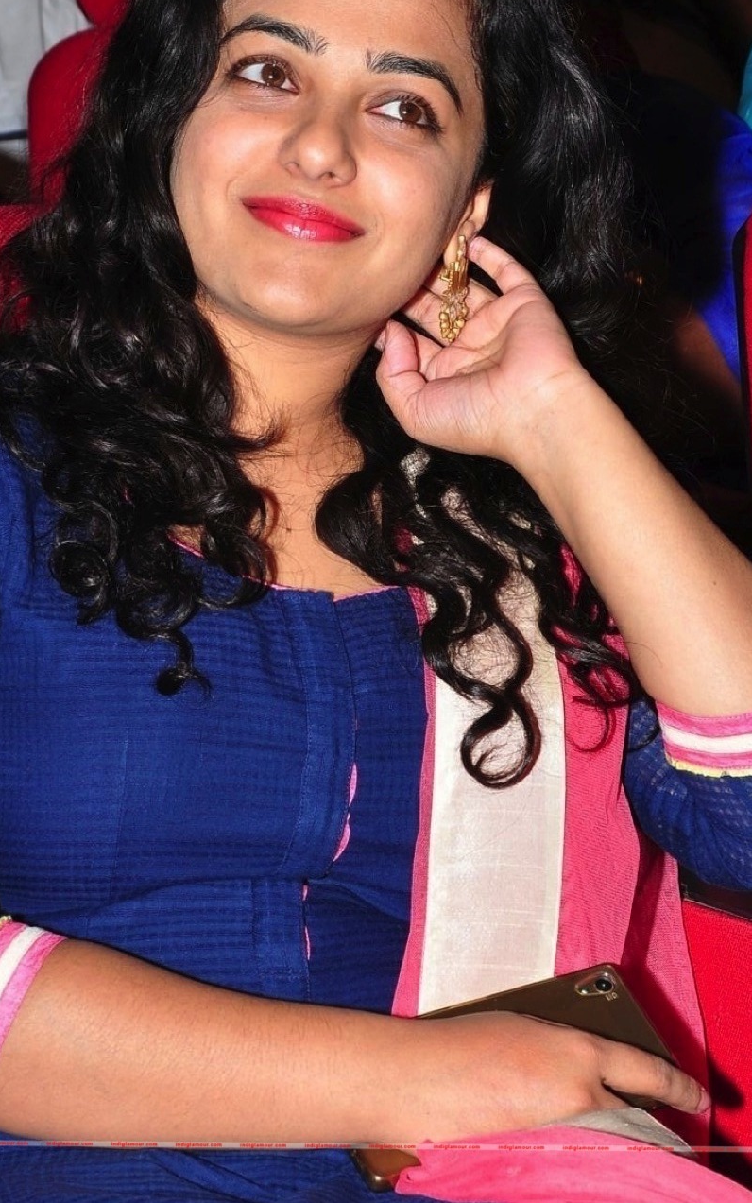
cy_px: 685
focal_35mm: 143
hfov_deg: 9.2
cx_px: 263
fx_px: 4688
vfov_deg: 14.6
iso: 320
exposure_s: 1/125
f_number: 11
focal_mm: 66
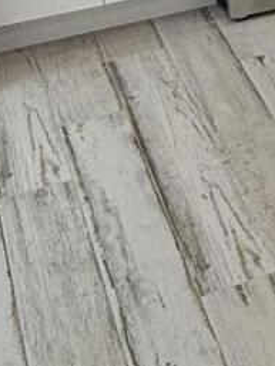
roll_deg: -1.7
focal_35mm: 109
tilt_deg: -12.8
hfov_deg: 12.4
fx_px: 1154
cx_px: 502
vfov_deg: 15.7
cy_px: -273
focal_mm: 2.22
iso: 80
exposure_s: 1/120
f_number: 2.2
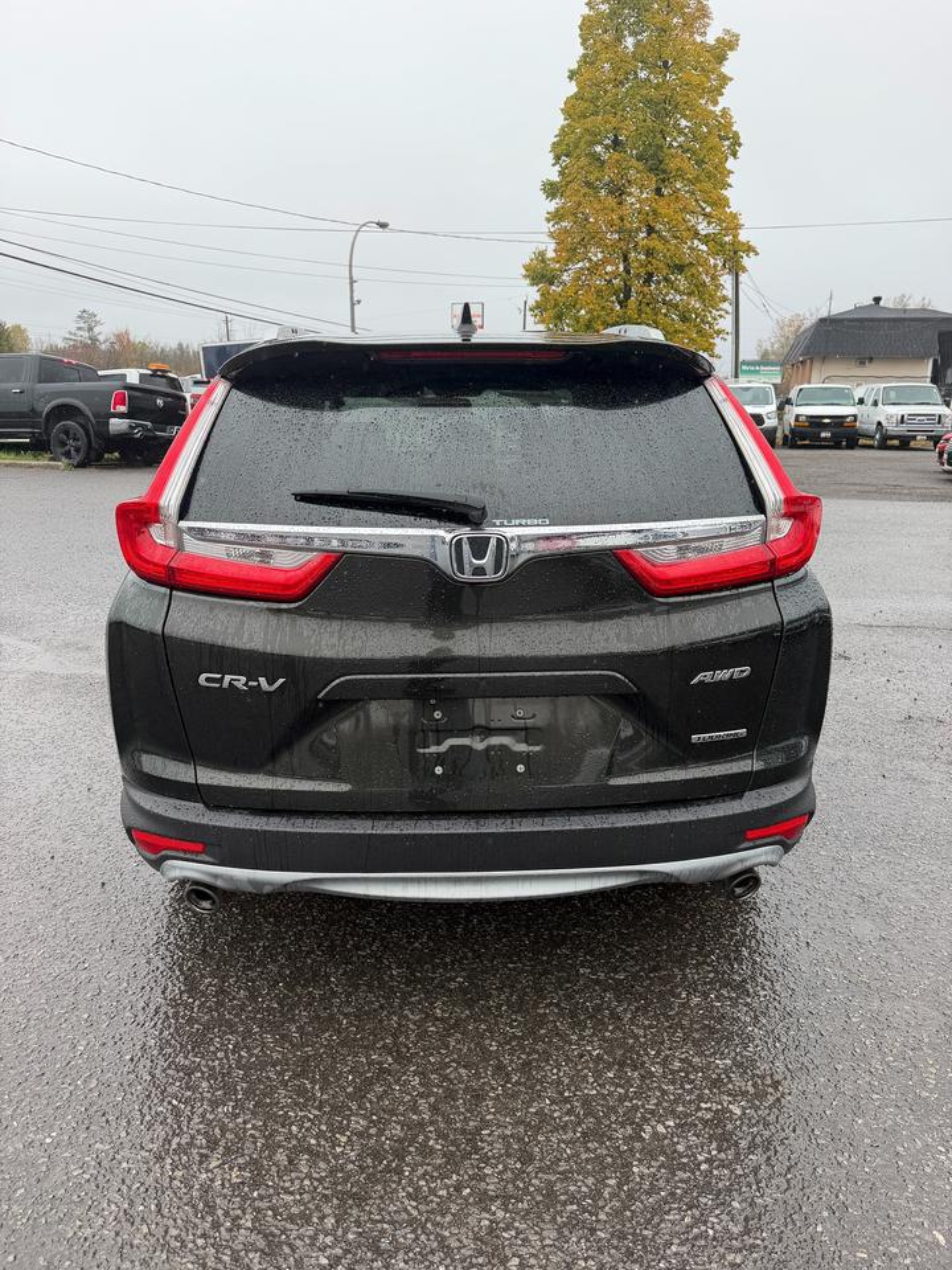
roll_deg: -1.1
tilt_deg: -16.8
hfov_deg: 56.8
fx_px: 880
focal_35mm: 24
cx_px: 476
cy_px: 635
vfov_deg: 71.6
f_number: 1.78
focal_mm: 6.76
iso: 80
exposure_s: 1/440
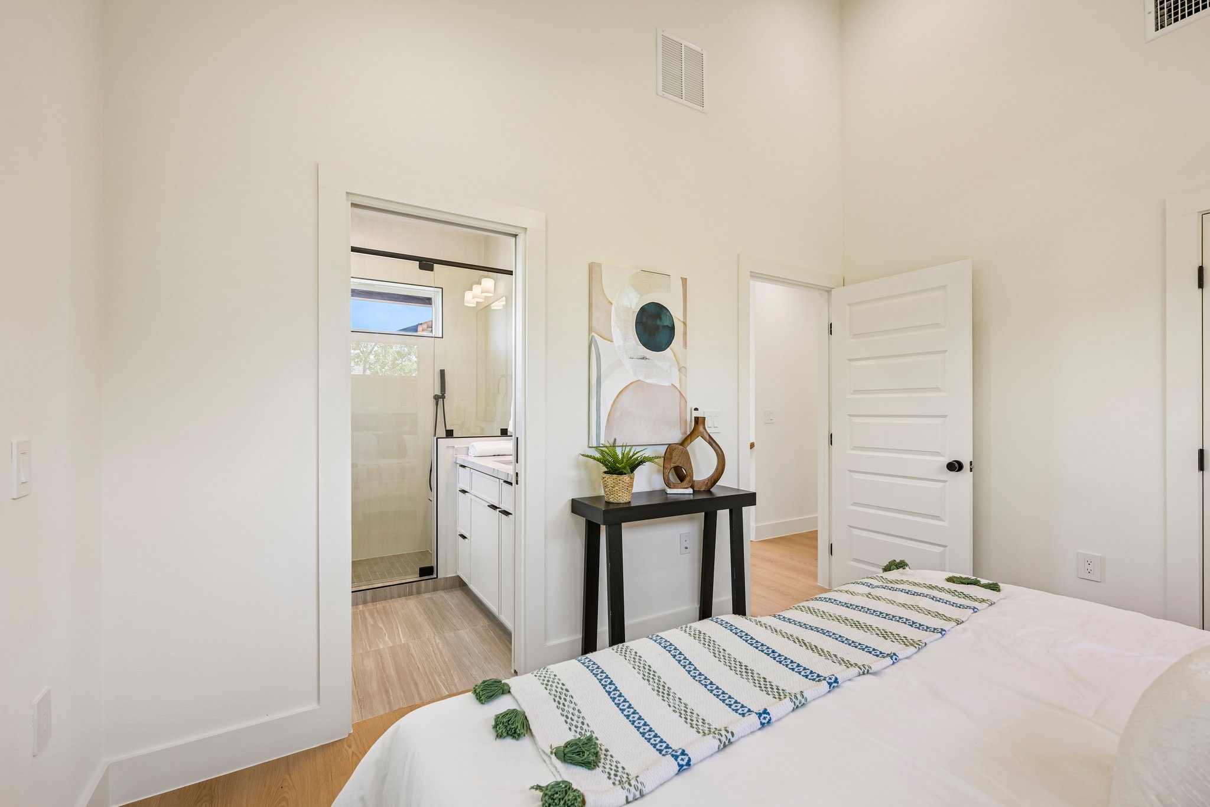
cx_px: 605
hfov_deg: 100.4
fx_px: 504
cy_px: 404
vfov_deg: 77.3
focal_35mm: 15
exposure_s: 1/30
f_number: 6.7
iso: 100
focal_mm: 15
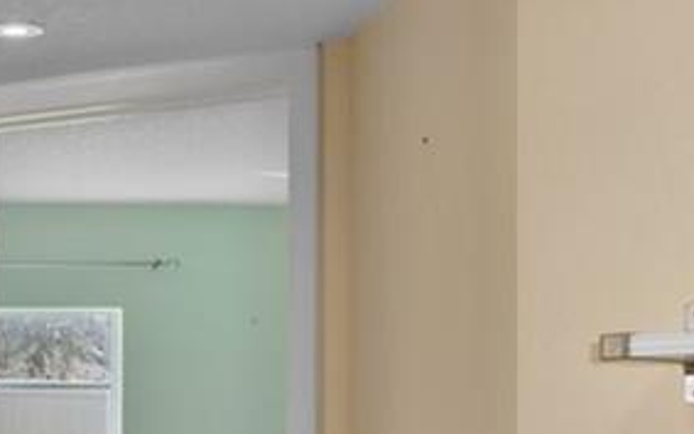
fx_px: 1854
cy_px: 481
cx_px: -130
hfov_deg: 20.0
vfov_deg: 13.1
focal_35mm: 98
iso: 320
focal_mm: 17
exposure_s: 1/4
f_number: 8
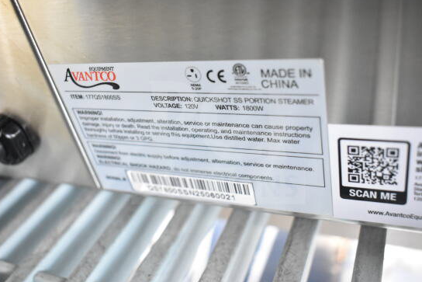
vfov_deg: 36.0
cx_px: 218
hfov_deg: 51.9
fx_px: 434
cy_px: 143
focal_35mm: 37
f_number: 3.8
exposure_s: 1/40
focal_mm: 22
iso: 2200
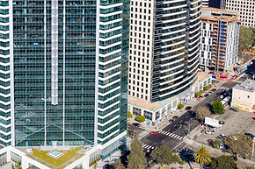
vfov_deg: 24.0
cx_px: 43
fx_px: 396
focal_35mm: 56
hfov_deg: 34.3
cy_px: 50
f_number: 7.1
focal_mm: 10.26
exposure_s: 1/1000
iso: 400
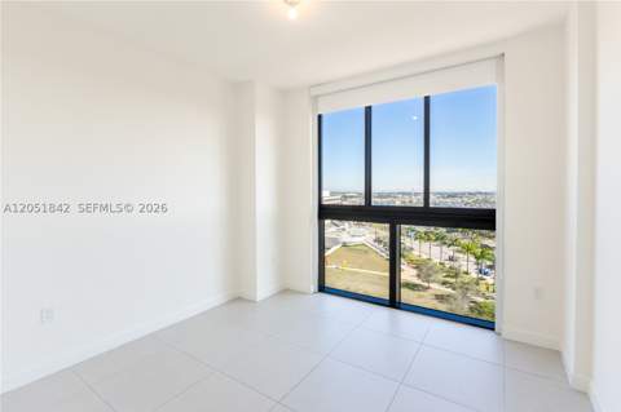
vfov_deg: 73.5
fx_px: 277
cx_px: 310
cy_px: 206
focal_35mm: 16
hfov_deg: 96.6
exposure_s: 1/500
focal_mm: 10.7
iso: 320
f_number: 8
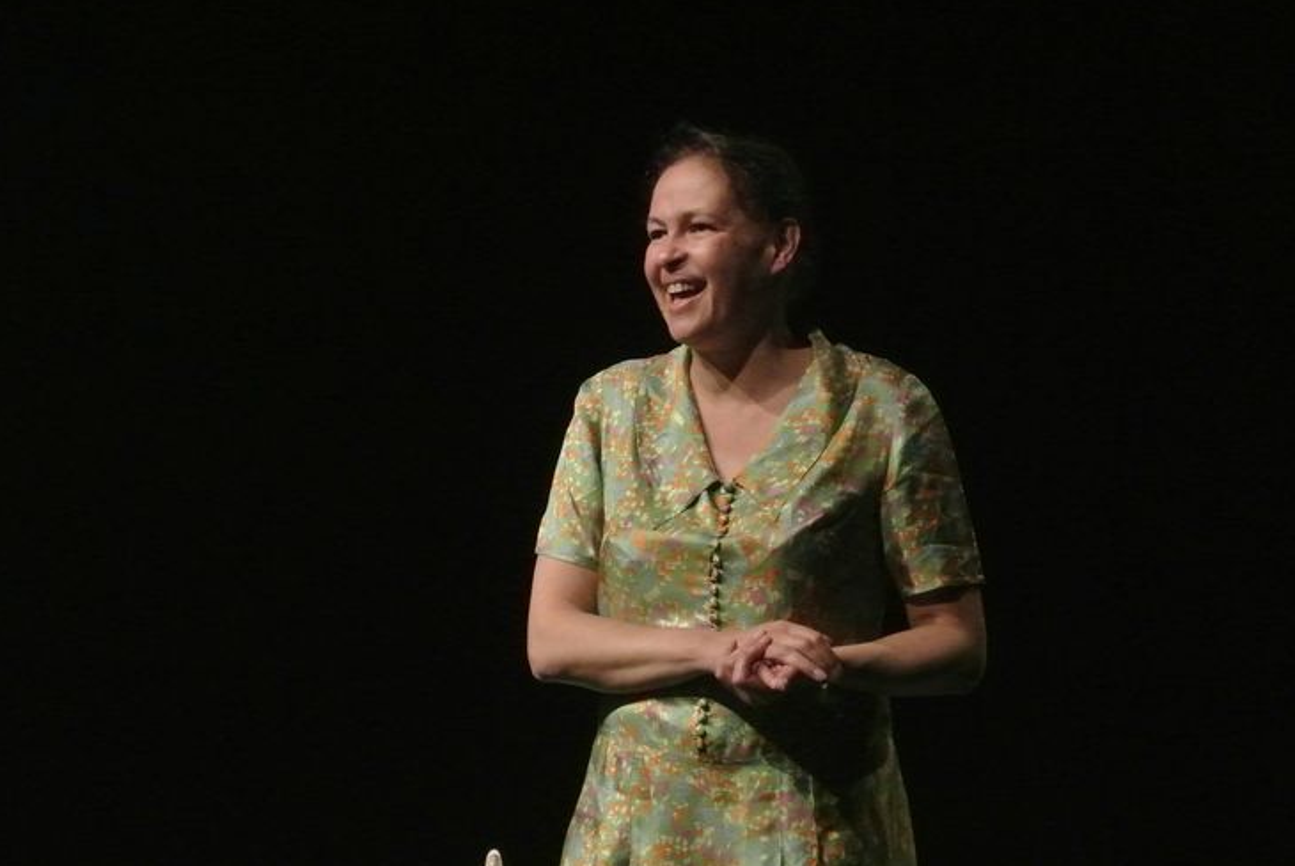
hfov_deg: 16.2
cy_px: 397
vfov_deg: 10.9
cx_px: 674
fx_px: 4536
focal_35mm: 126
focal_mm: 42.7
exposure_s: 1/100
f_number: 5
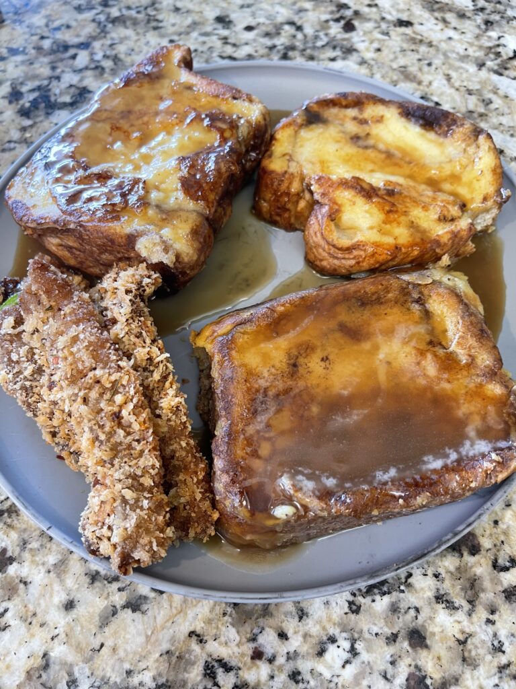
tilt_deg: -64.8
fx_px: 497
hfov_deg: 54.9
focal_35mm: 25
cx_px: 258
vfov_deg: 69.4
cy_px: 344
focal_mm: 5.1
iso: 100
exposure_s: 1/60
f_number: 1.6
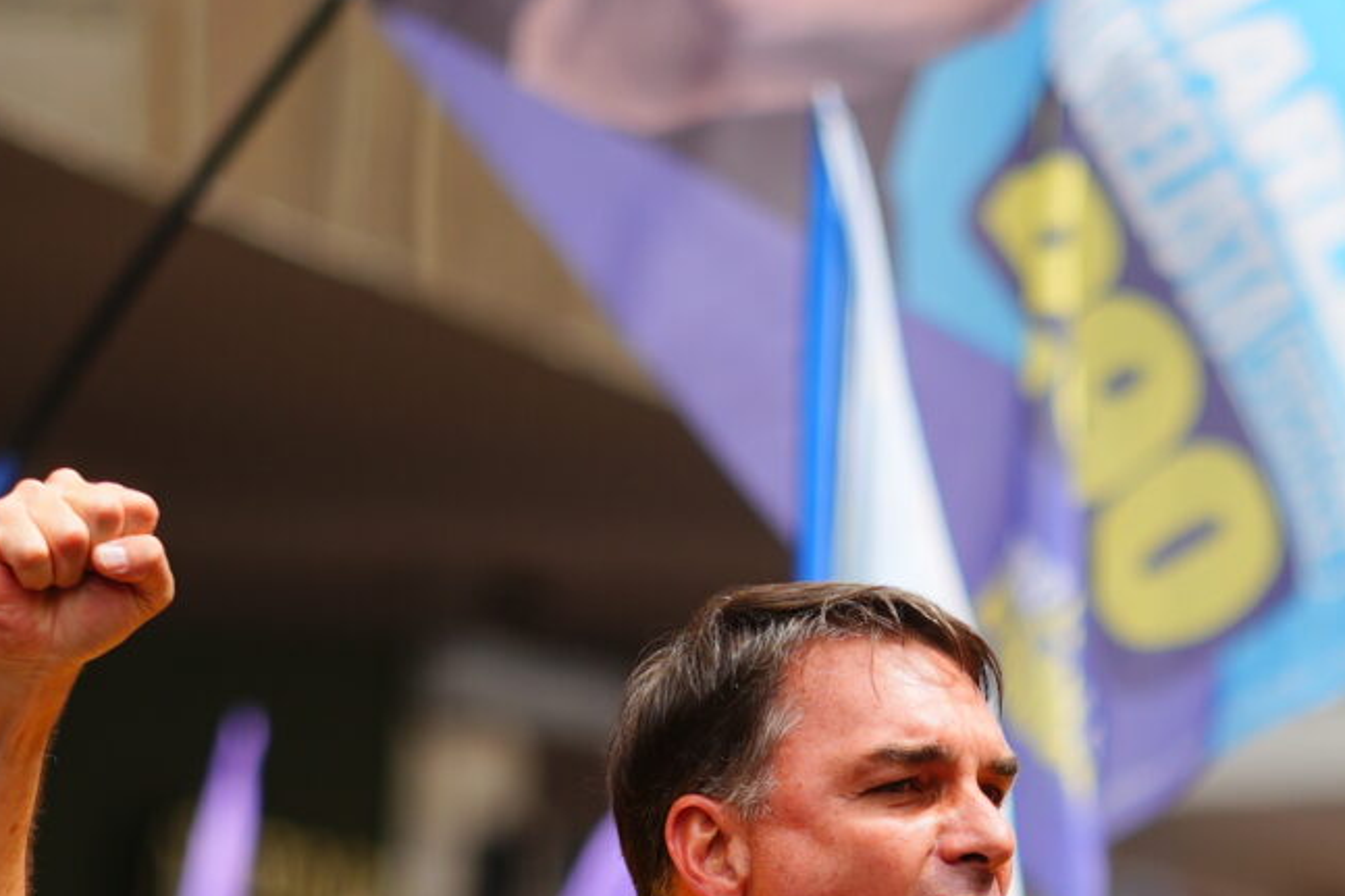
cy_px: 1327
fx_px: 15014
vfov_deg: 3.4
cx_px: 1004
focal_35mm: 402
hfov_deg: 5.1
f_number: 1.4
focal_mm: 85
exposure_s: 1/5000
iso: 100
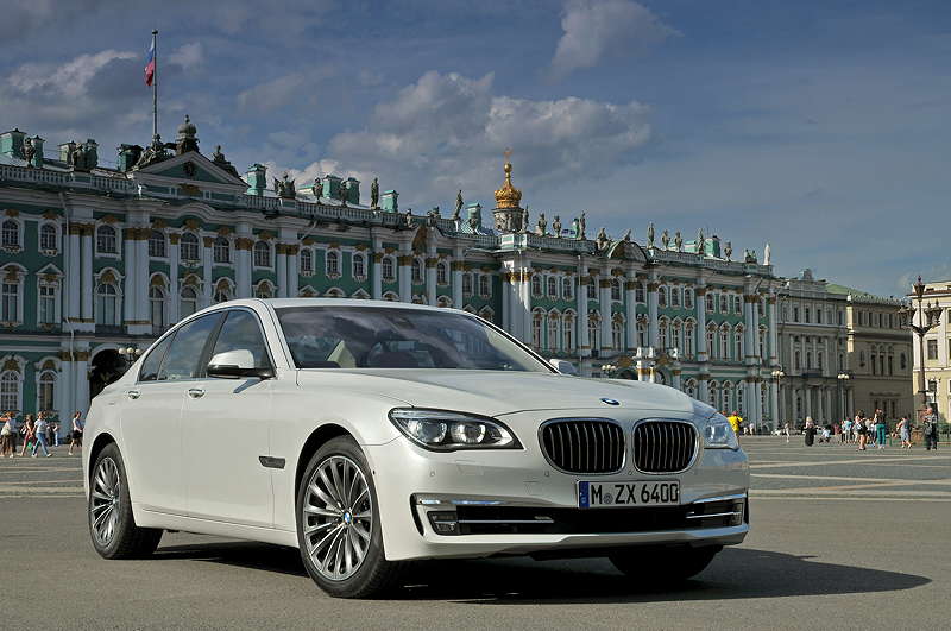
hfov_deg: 35.1
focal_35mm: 57
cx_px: 476
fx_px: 1504
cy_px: 316
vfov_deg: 23.7
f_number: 13
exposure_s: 1/180
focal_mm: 38
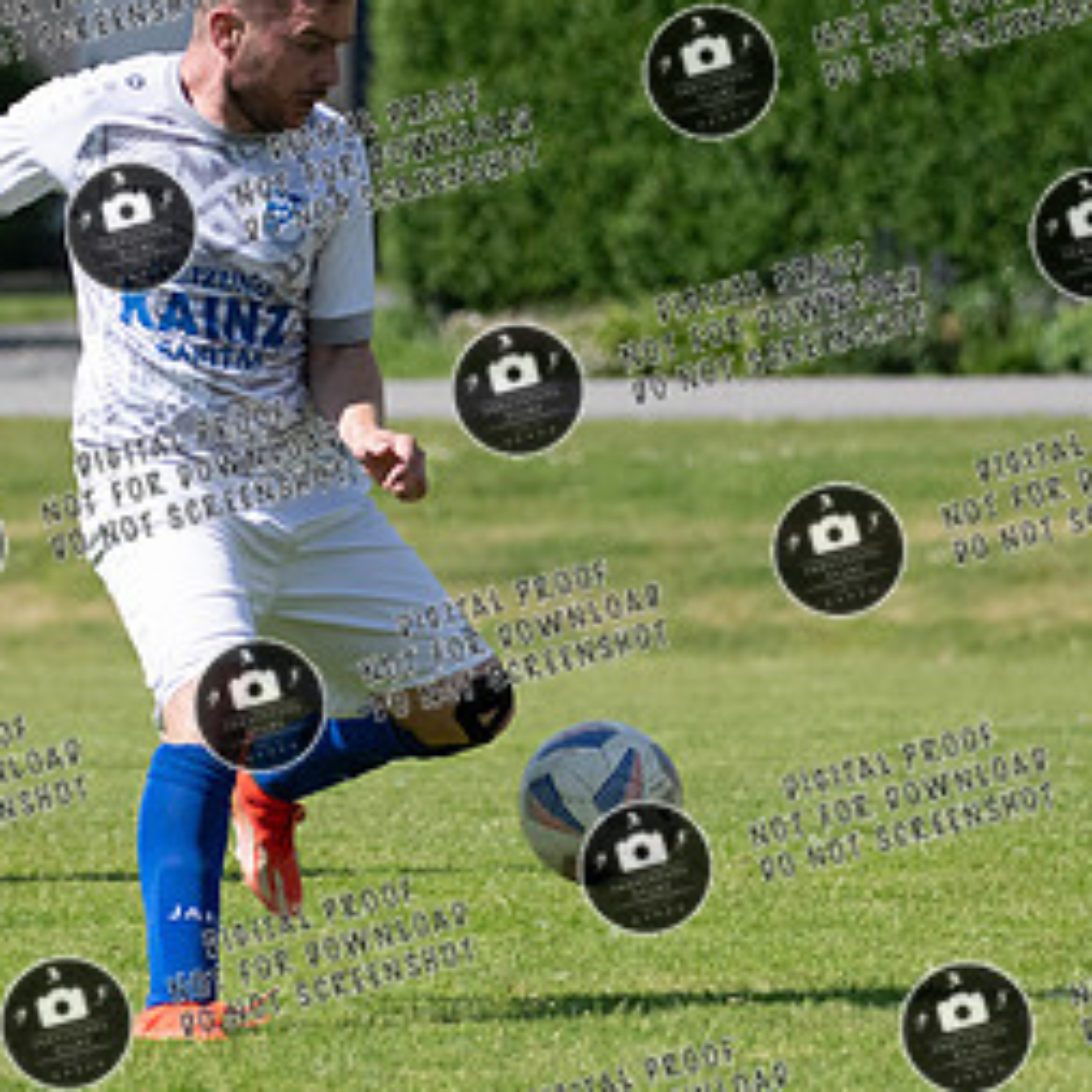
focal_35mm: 522
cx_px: 450
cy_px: 397
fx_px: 18630
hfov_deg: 3.4
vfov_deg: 3.4
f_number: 5.6
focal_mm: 200
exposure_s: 1/6400
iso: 1250
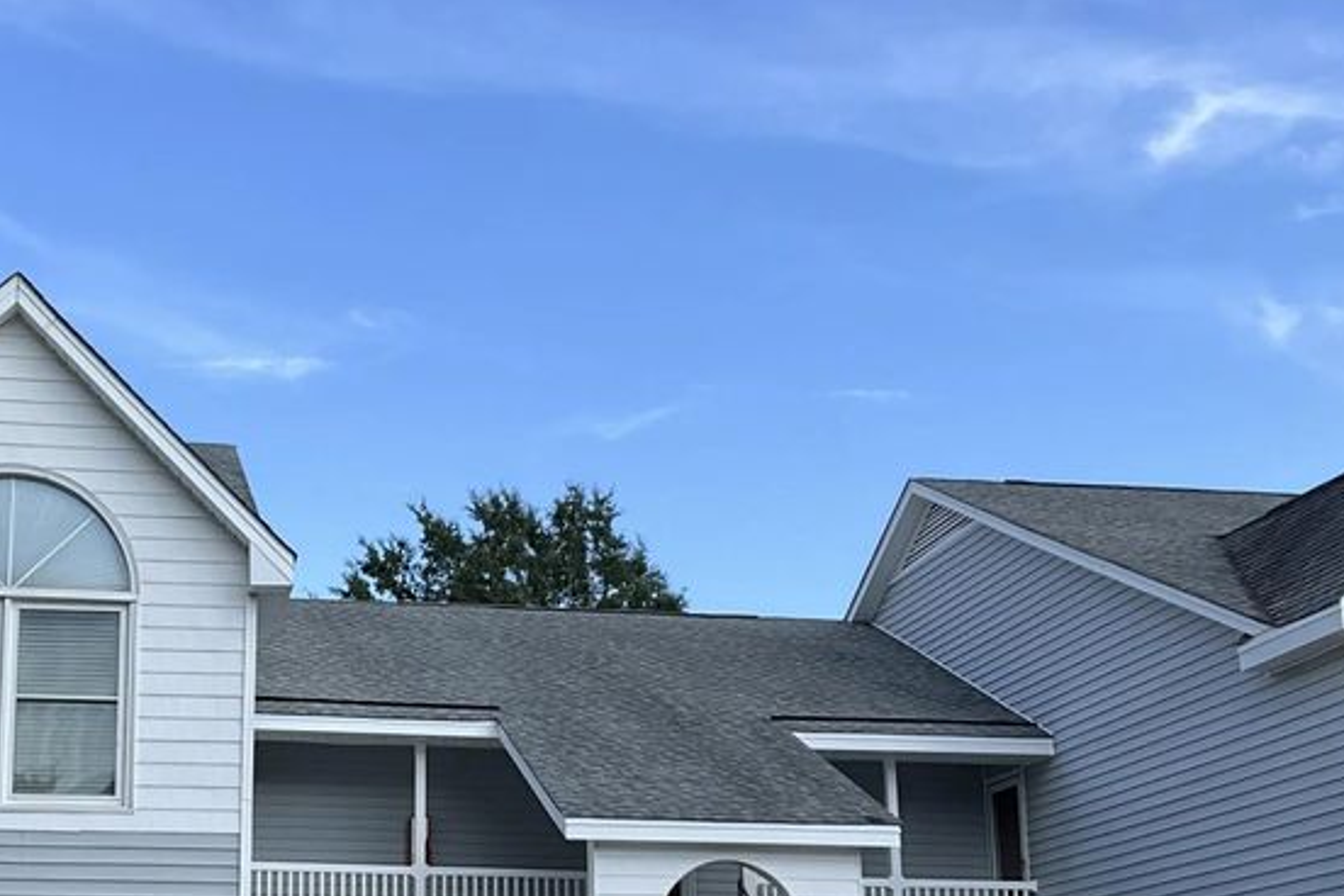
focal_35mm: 56
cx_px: 387
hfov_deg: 35.1
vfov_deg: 23.9
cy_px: 696
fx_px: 2091
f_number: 1.8
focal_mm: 3
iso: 25
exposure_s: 1/1121
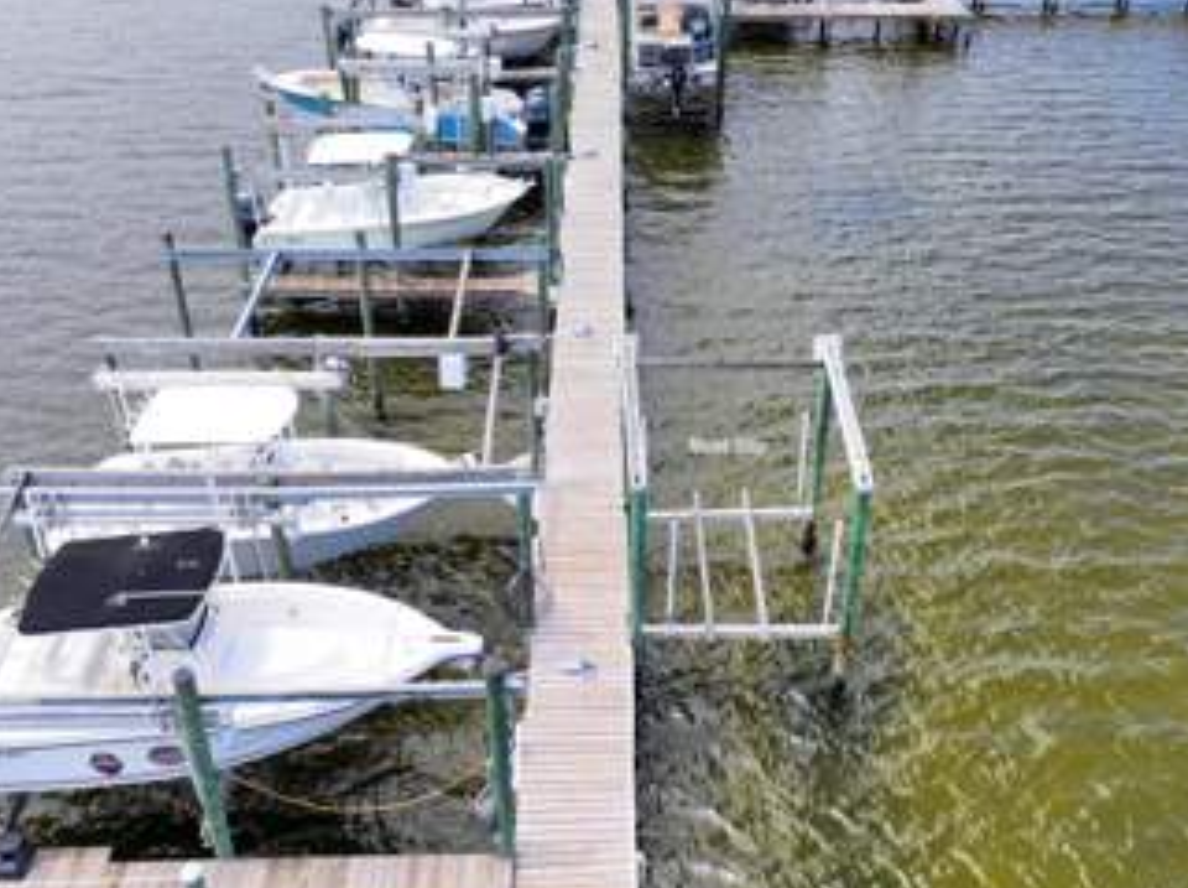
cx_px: 635
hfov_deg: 51.4
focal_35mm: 36
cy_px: 411
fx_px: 1234
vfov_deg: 39.5
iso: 320
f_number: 2.8
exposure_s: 1/1600
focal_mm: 12.29
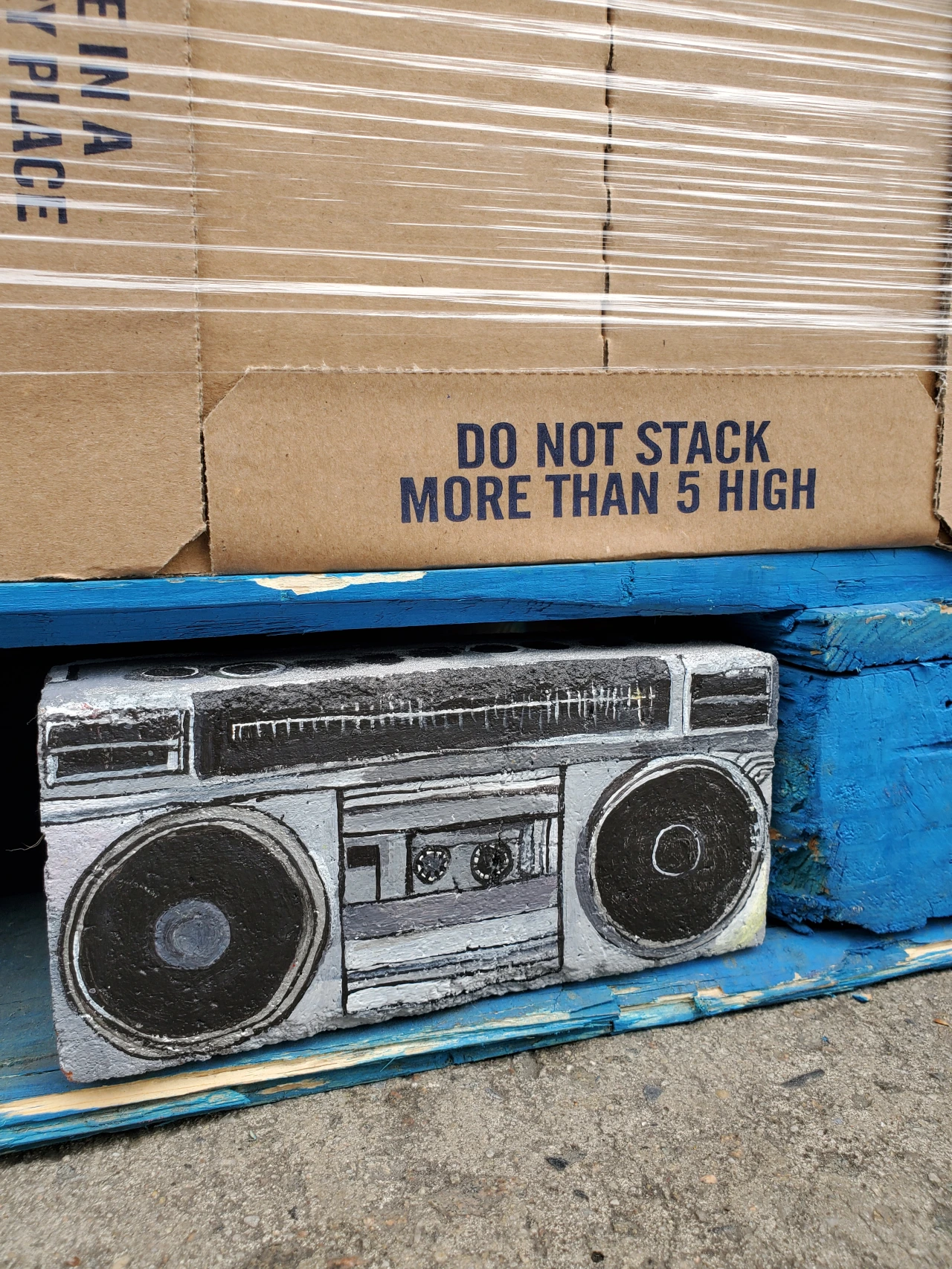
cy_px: 634
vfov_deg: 67.3
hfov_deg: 53.1
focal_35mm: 26
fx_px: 954
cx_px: 476
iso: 50
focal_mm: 4.3
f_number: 2.4
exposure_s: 1/336
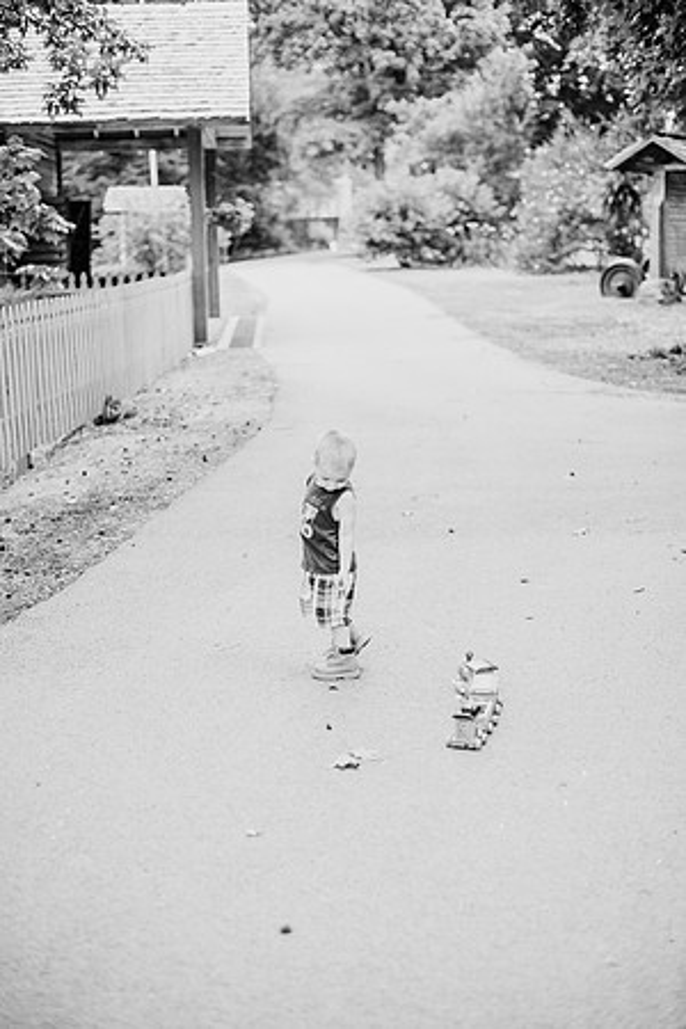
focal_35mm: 50
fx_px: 1429
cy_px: 514
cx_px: 343
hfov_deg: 27.0
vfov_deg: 39.6
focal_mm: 50
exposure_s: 1/1000
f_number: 2.2
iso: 200
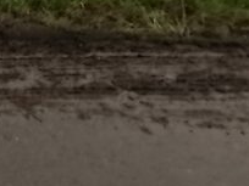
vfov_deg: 11.3
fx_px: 676
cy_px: -331
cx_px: -349
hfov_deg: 14.2
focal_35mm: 94
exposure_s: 1/370
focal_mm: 2.35
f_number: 2.2
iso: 50
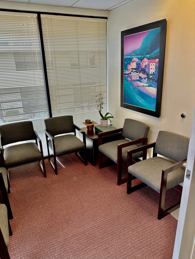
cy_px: 130
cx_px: 94
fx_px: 188
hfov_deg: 54.9
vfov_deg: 69.4
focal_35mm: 25
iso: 64
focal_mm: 6.86
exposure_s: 1/103
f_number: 1.78
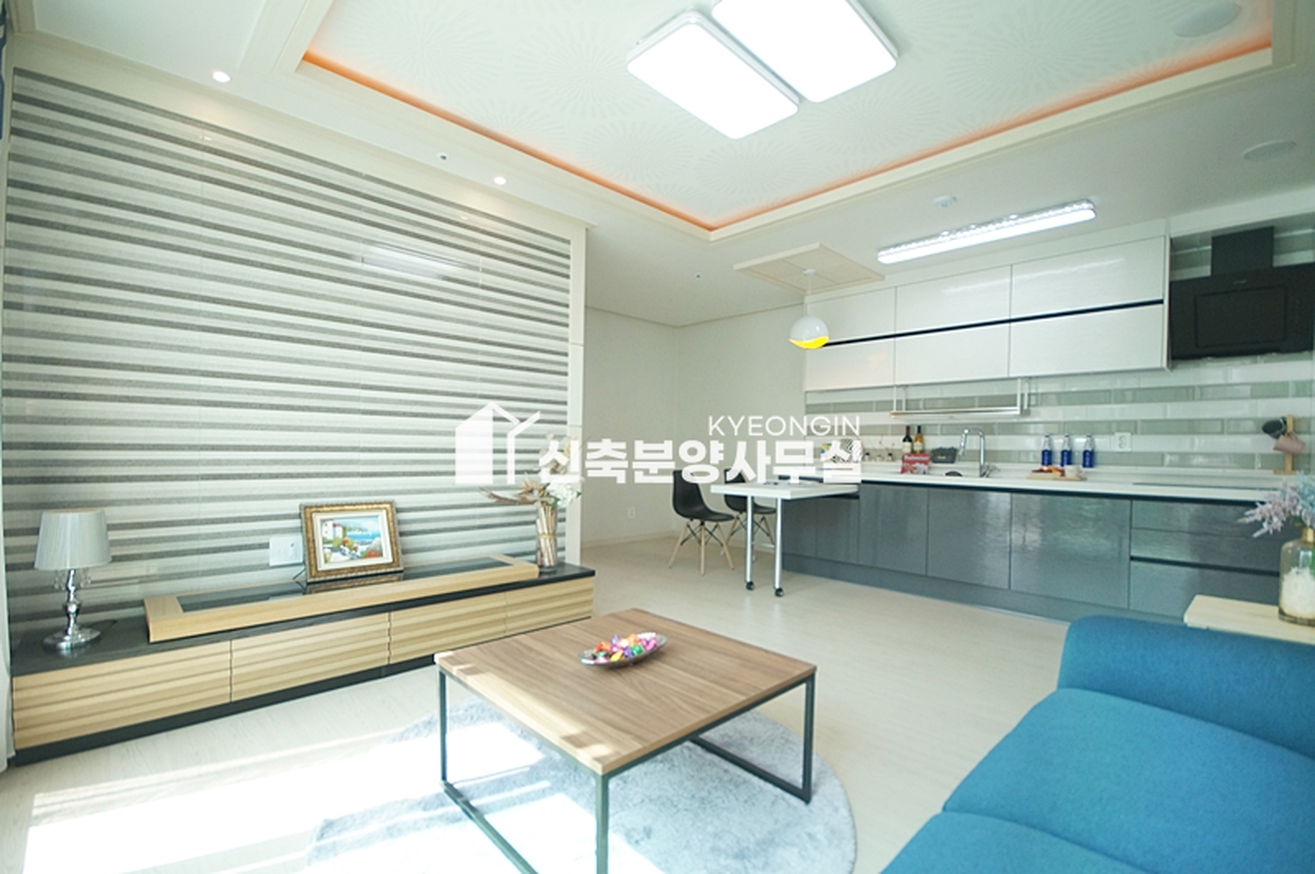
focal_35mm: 15
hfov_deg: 100.4
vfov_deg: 77.2
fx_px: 547
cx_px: 658
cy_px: 437
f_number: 4
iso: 800
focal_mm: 10
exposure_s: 1/320
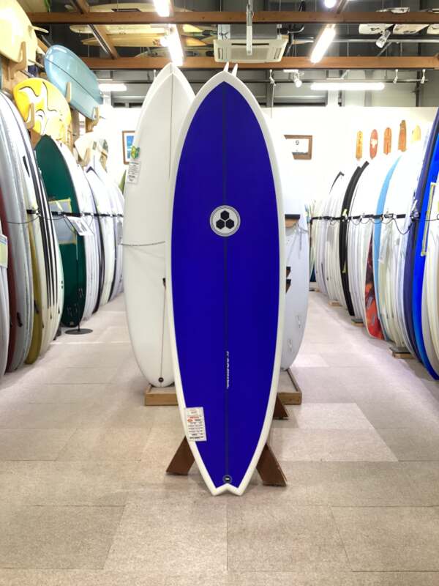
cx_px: 220
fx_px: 524
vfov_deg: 58.4
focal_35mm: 31
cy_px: 293
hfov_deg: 45.4
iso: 250
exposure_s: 1/50
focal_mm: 3.3
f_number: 2.4
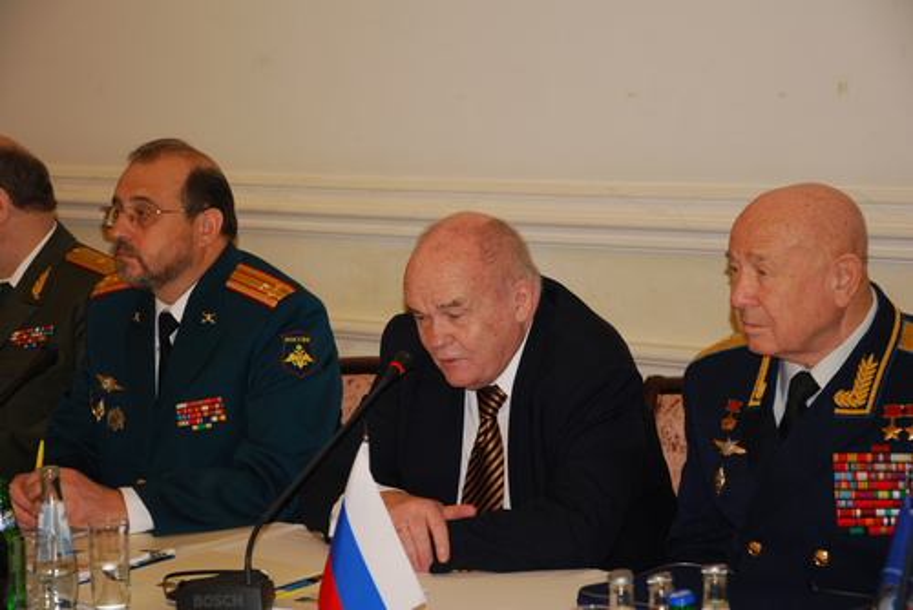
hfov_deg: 19.4
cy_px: 305
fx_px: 2664
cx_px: 456
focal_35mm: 105
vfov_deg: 13.1
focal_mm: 70
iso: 400
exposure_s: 1/40
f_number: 5.6
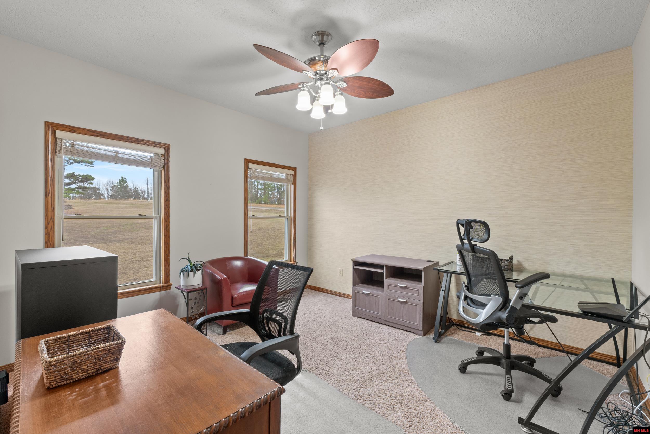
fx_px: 271
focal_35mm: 15
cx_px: 325
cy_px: 217
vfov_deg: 77.3
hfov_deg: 100.4
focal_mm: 10
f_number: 9
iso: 200
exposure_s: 1
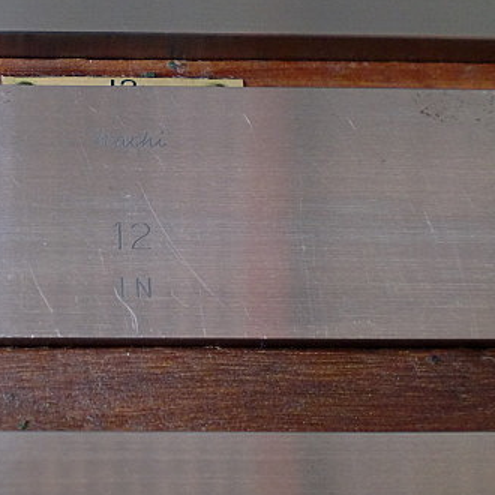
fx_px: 971
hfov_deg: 27.5
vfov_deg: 28.6
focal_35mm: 60
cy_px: 272
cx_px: 39
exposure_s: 1/60
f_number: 3.1
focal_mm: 6.3
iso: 160
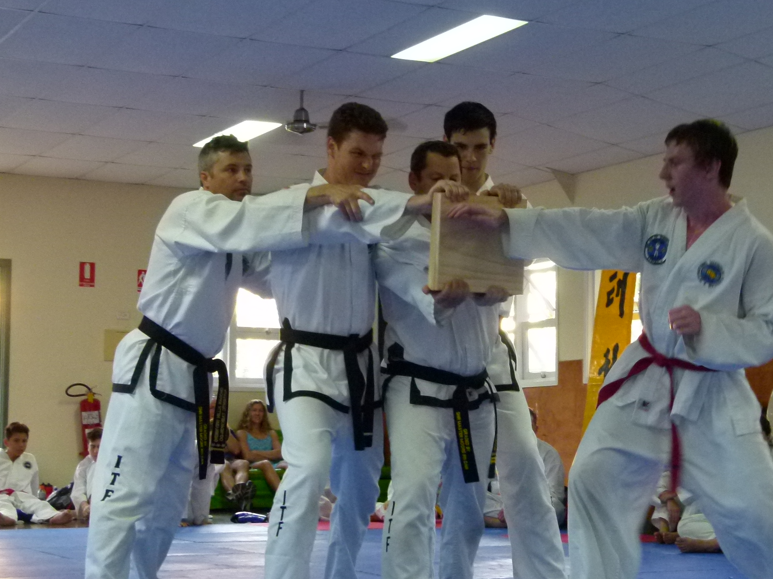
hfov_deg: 26.2
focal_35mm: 74
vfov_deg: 19.9
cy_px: 320
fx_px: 1652
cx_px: 522
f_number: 3.2
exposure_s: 1/40
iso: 400
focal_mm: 9.2
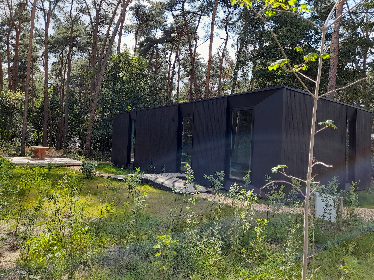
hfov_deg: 69.4
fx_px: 270
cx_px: 187
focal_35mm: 25
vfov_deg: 54.9
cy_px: 140
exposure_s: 1/112
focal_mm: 4.6
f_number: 2
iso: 20
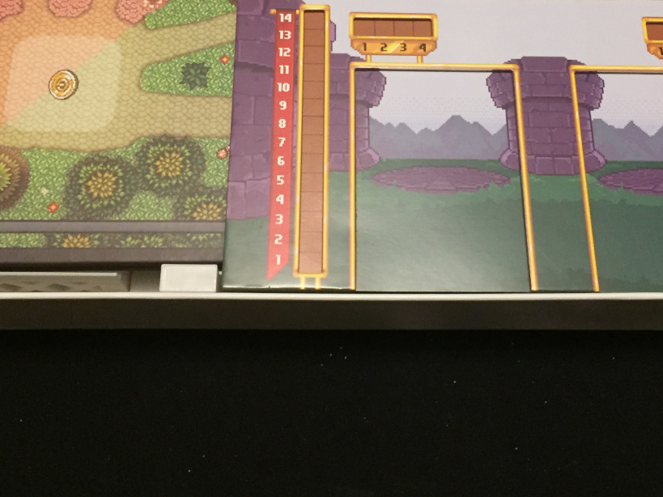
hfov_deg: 37.4
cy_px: 105
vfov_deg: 28.0
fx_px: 977
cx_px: 370
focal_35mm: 51
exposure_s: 1/20
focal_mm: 4.15
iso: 250
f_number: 2.2
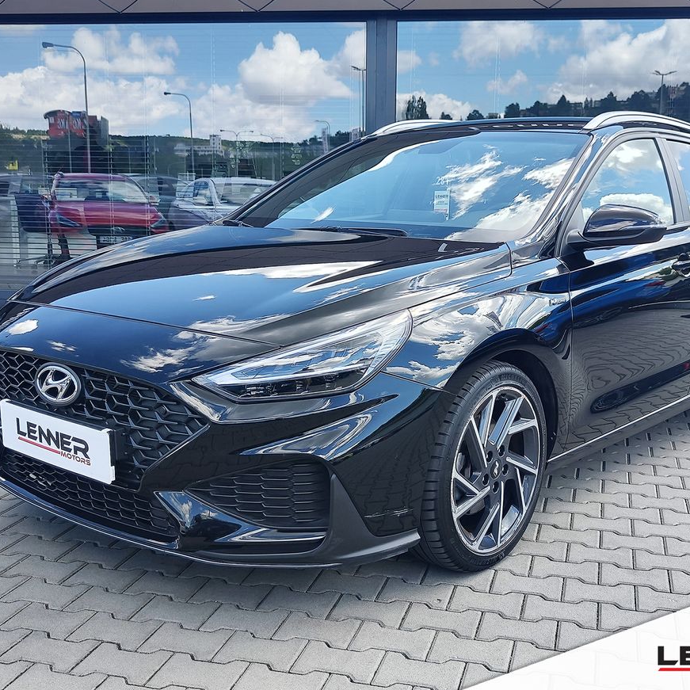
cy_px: 349
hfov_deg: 57.3
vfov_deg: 57.3
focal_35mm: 28
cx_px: 368
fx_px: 631
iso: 50
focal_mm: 7.01
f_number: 1.69
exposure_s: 1/241
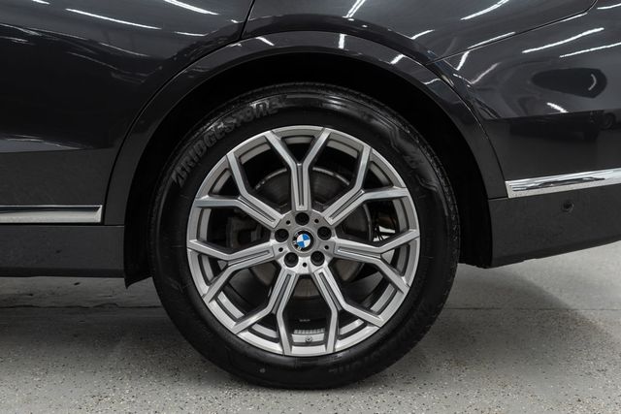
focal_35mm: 42
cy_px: 207
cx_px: 310
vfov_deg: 31.9
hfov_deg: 46.4
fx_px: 725
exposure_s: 1/40
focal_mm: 28
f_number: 3.2
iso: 200
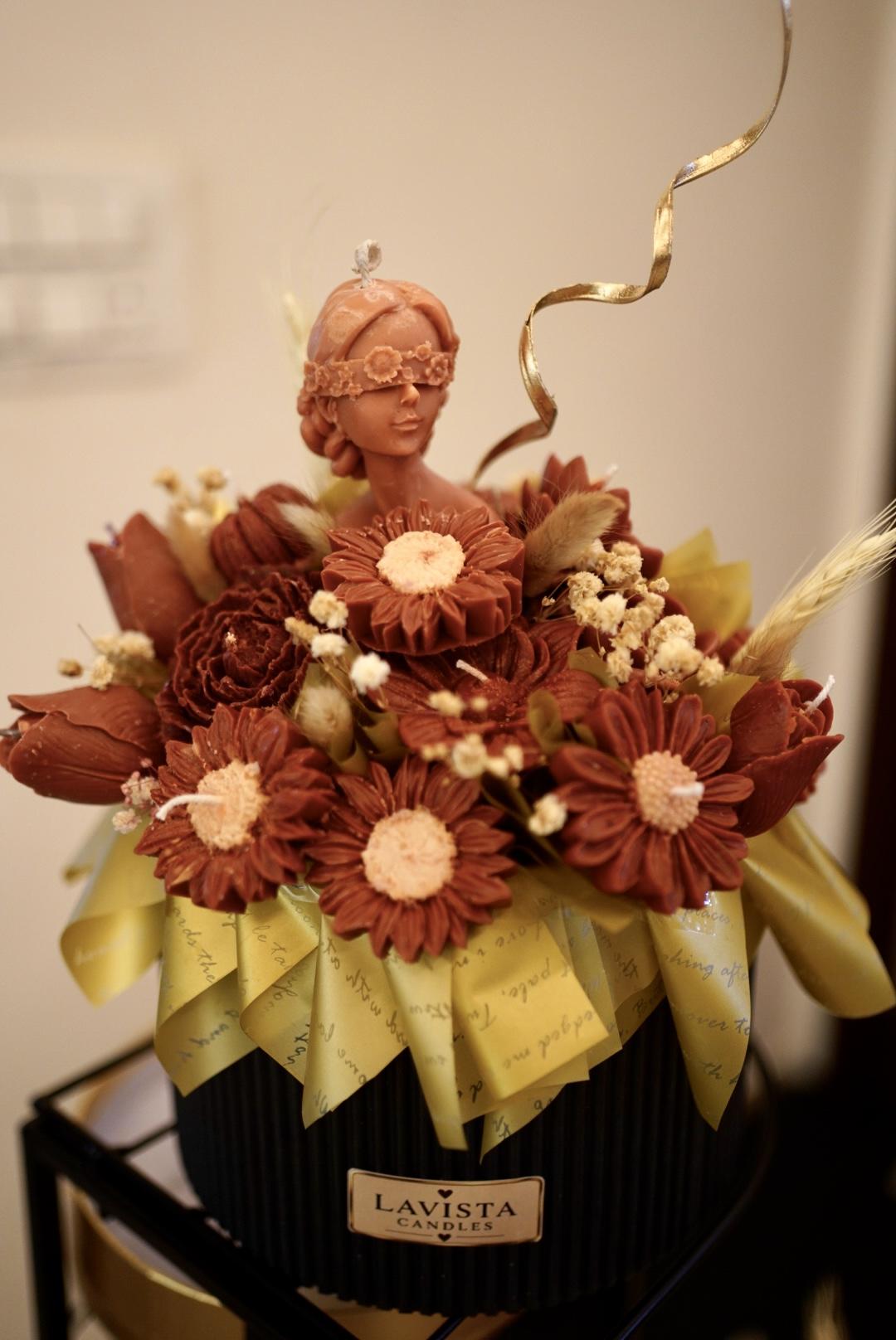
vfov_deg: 54.4
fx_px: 1304
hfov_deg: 37.9
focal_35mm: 35
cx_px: 448
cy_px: 670
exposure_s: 1/100
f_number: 1.8
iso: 1000
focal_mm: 35
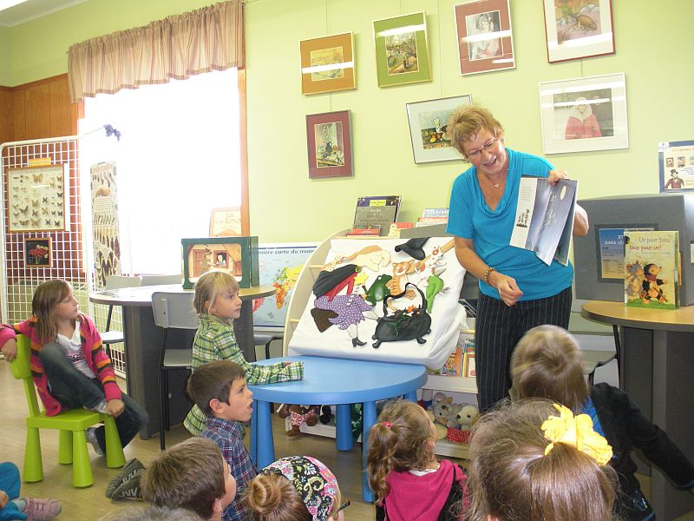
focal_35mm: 36
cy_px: 260
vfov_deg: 39.7
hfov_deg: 51.4
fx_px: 722
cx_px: 347
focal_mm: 6.3
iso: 243
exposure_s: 1/32.3
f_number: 3.5
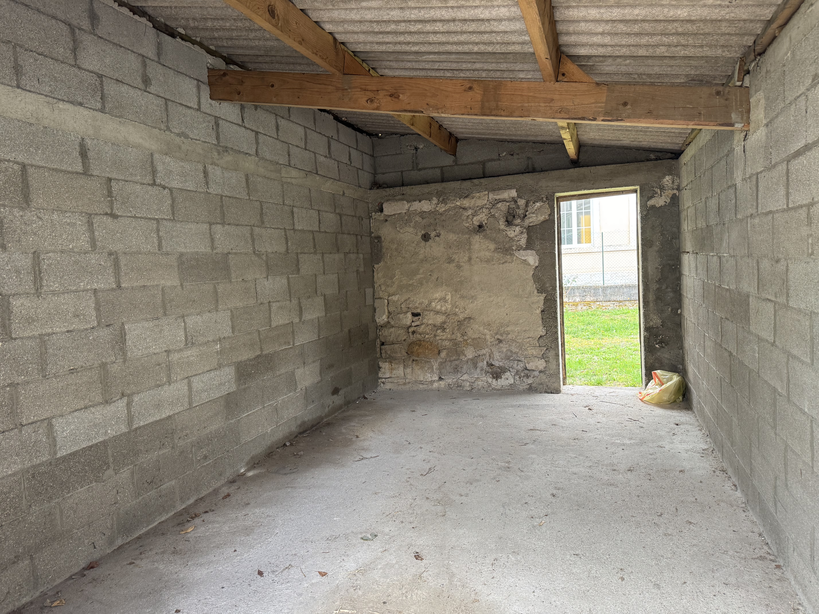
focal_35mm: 24
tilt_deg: -3.7
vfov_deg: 56.8
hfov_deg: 71.6
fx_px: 568
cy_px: 307
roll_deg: +3.1
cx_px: 410
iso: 160
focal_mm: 6.76
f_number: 1.78
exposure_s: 1/121
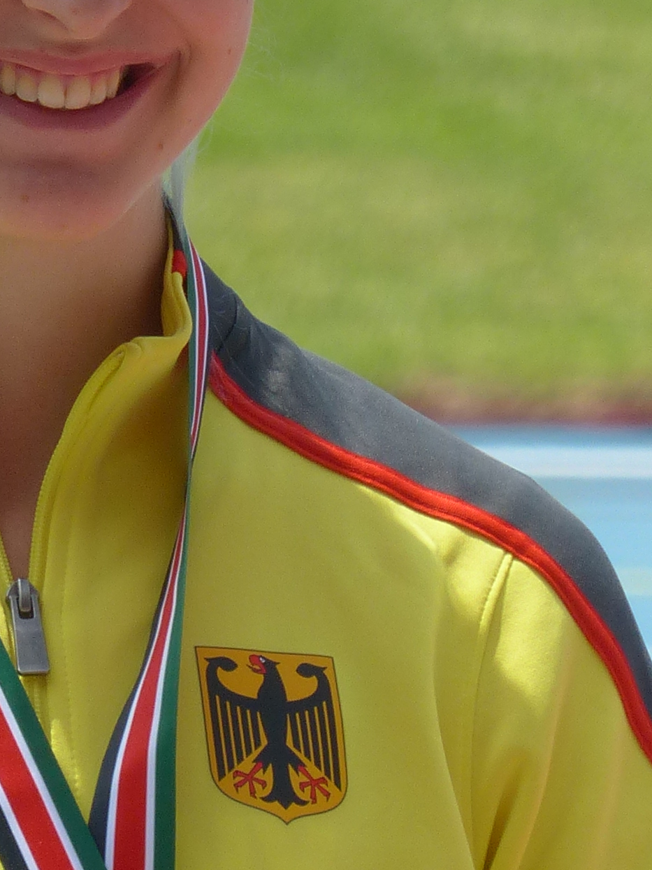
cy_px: 616
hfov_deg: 1.2
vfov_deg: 1.6
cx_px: 14
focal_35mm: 1218
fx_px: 30604
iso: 100
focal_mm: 68.1
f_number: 4
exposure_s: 1/1000
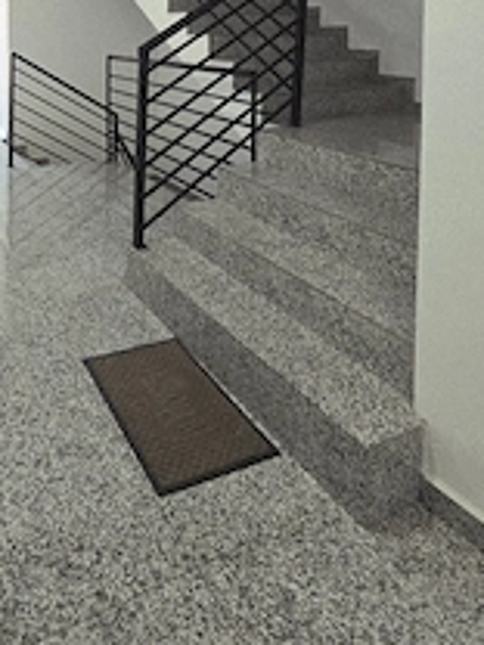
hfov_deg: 51.6
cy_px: 47
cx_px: 99
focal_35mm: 25
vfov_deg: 57.8
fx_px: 466
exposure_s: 1/50.3
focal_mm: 2.2
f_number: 2.2
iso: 64
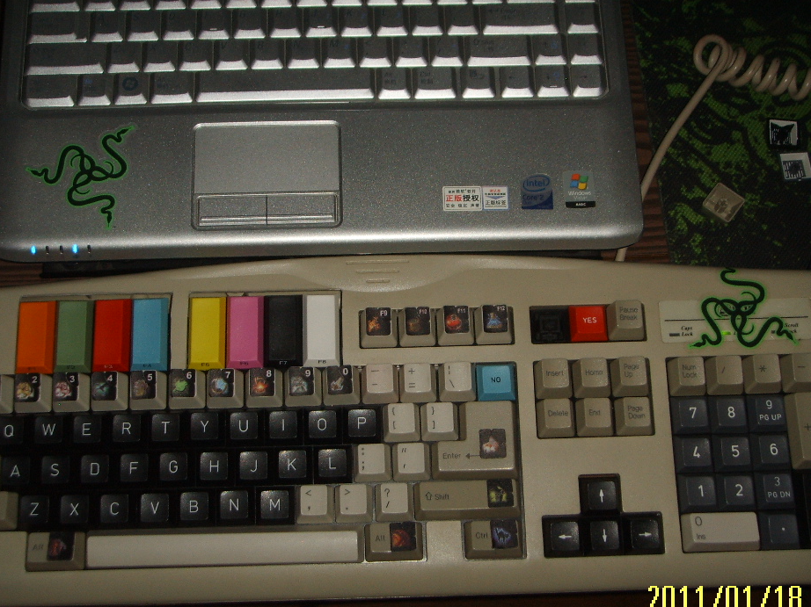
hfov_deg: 38.2
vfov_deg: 29.1
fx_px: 1171
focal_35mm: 50
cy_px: 305
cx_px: 389
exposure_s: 1/45
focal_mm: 7.7
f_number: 3.7
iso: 100
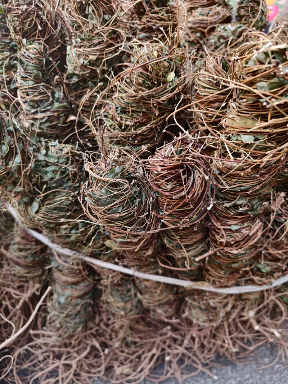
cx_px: 144
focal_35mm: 23
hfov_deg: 58.9
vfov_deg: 73.9
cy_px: 192
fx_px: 255
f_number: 1.88
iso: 474
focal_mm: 5.56
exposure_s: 1/400
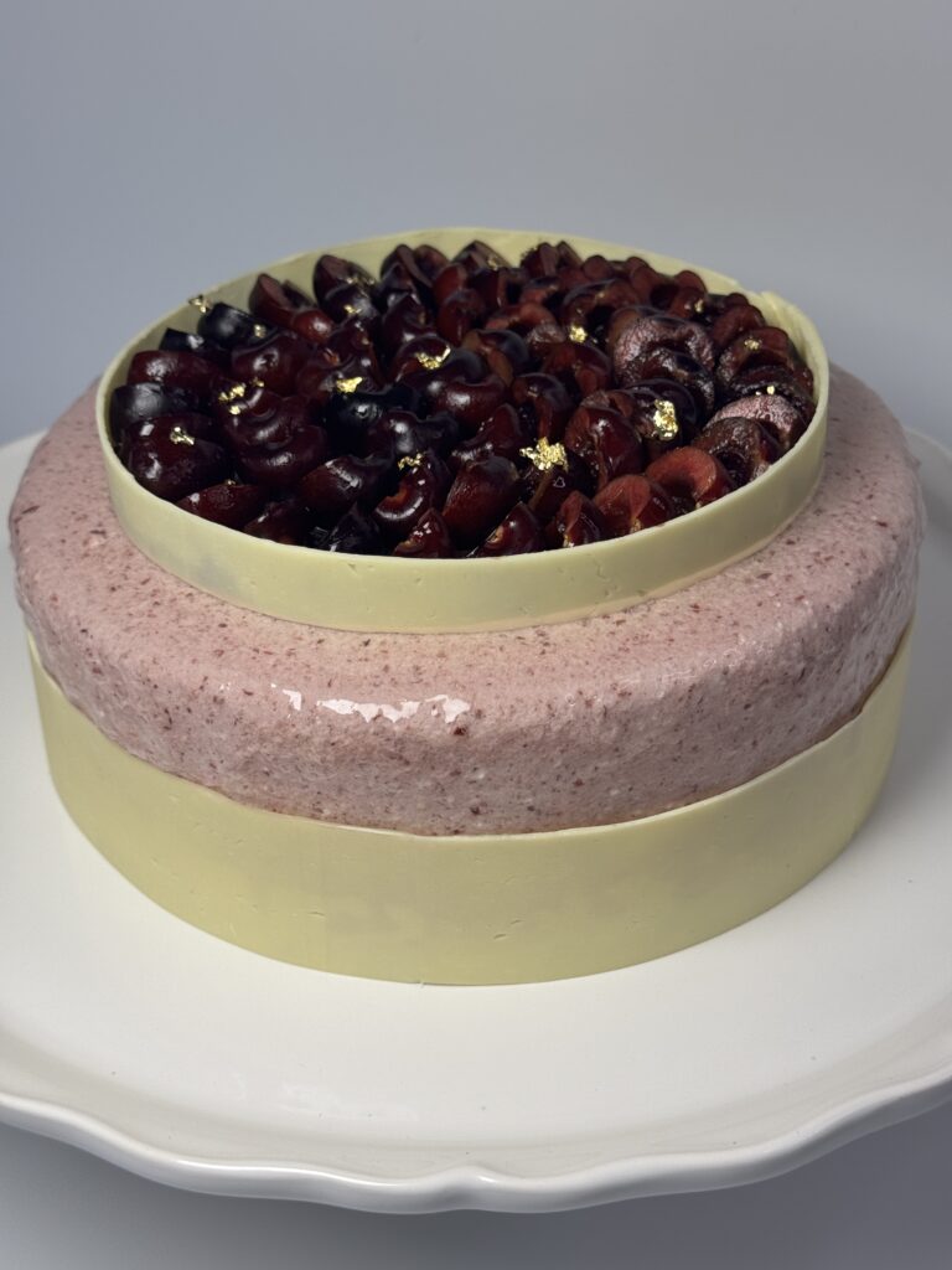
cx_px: 476
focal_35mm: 48
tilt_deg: -35.0
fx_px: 1760
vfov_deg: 39.7
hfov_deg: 30.3
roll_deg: +0.1
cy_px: 635
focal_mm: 6.76
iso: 50
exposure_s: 1/149
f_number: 1.78
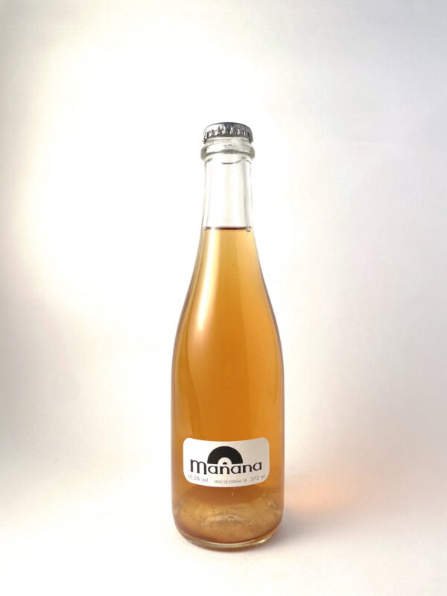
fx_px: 448
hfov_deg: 53.1
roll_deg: -0.6
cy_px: 298
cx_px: 224
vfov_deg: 67.3
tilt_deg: -2.6
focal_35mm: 26
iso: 32
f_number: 1.6
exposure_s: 1/122
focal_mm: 4.2
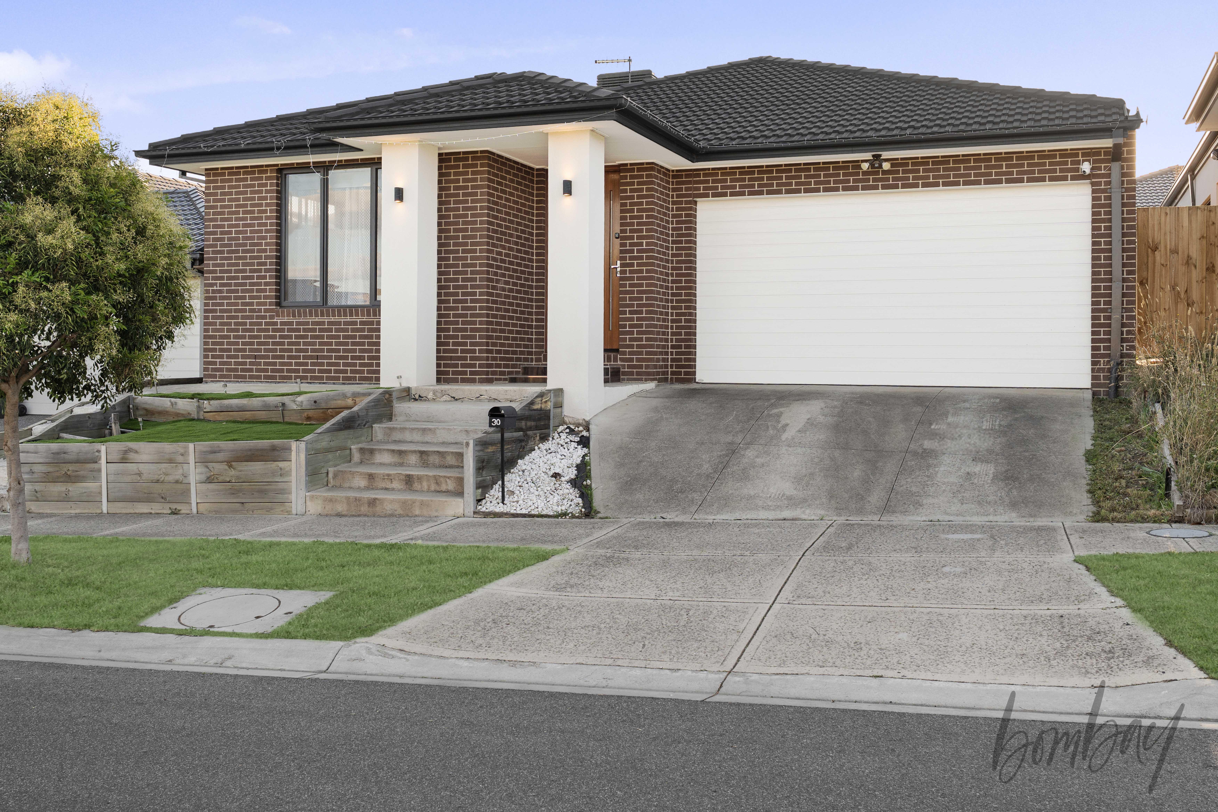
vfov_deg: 53.1
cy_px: 406
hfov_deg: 73.7
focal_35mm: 24
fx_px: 812
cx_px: 609
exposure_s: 1/60
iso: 80
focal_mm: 24
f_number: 8
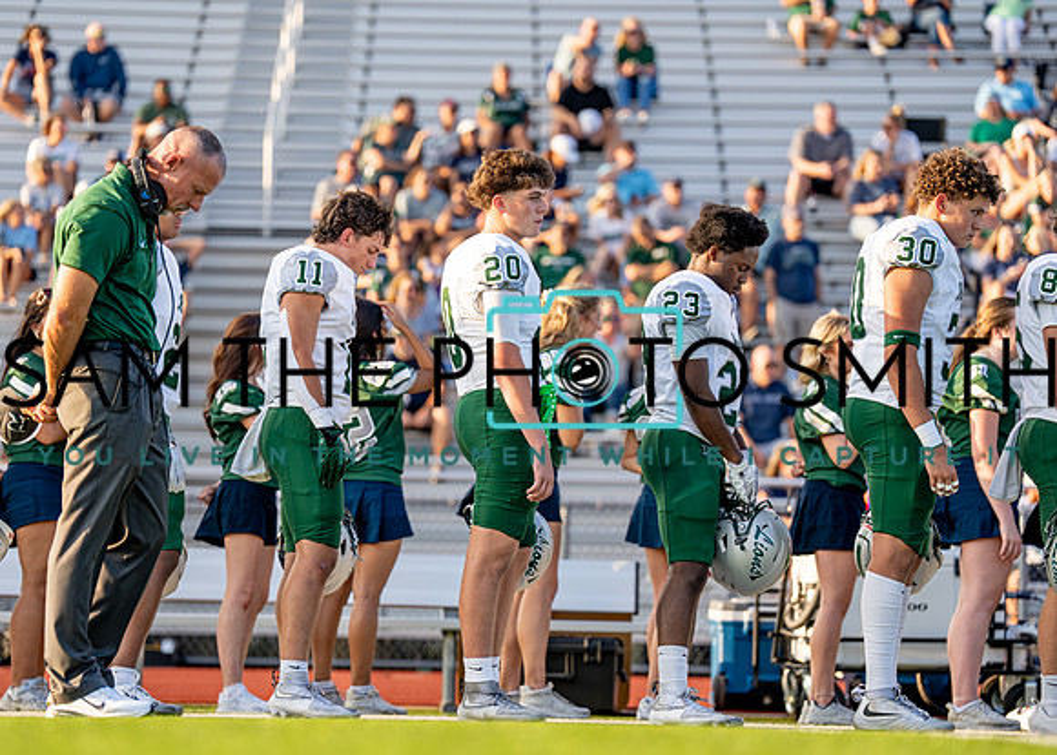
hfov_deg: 12.8
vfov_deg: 9.2
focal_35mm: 157
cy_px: 393
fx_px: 4700
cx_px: 467
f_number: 2.8
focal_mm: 143
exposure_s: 1/2000
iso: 320
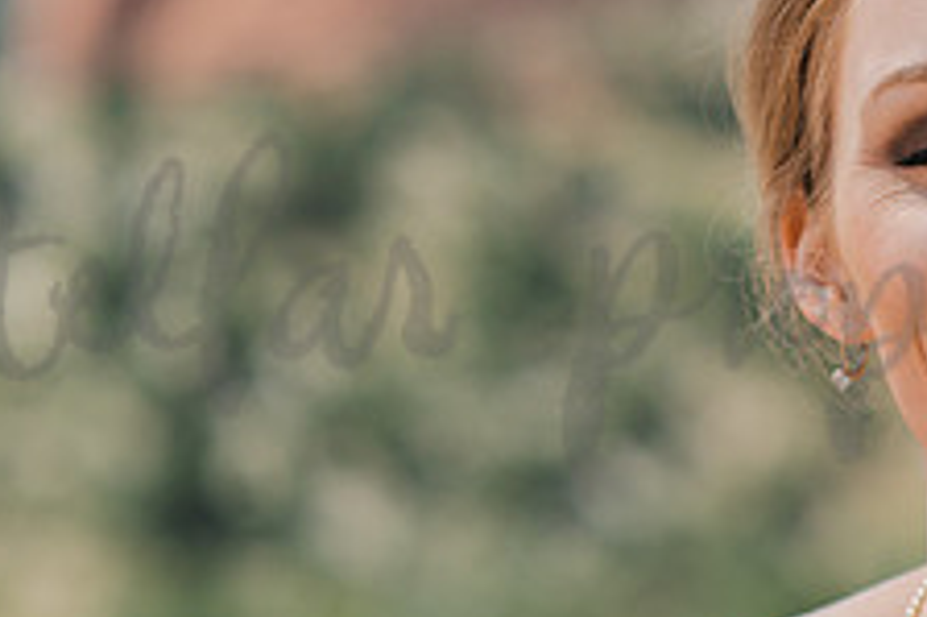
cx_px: 944
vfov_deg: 6.2
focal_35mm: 220
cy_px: 286
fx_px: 5661
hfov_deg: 9.3
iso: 100
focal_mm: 85
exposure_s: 1/500
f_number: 3.2
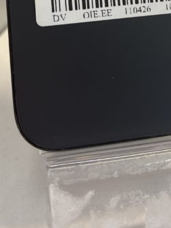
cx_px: 143
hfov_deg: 18.5
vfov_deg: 22.4
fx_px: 520
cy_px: -60
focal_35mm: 79
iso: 80
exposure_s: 1/100
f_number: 1.6
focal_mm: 5.96
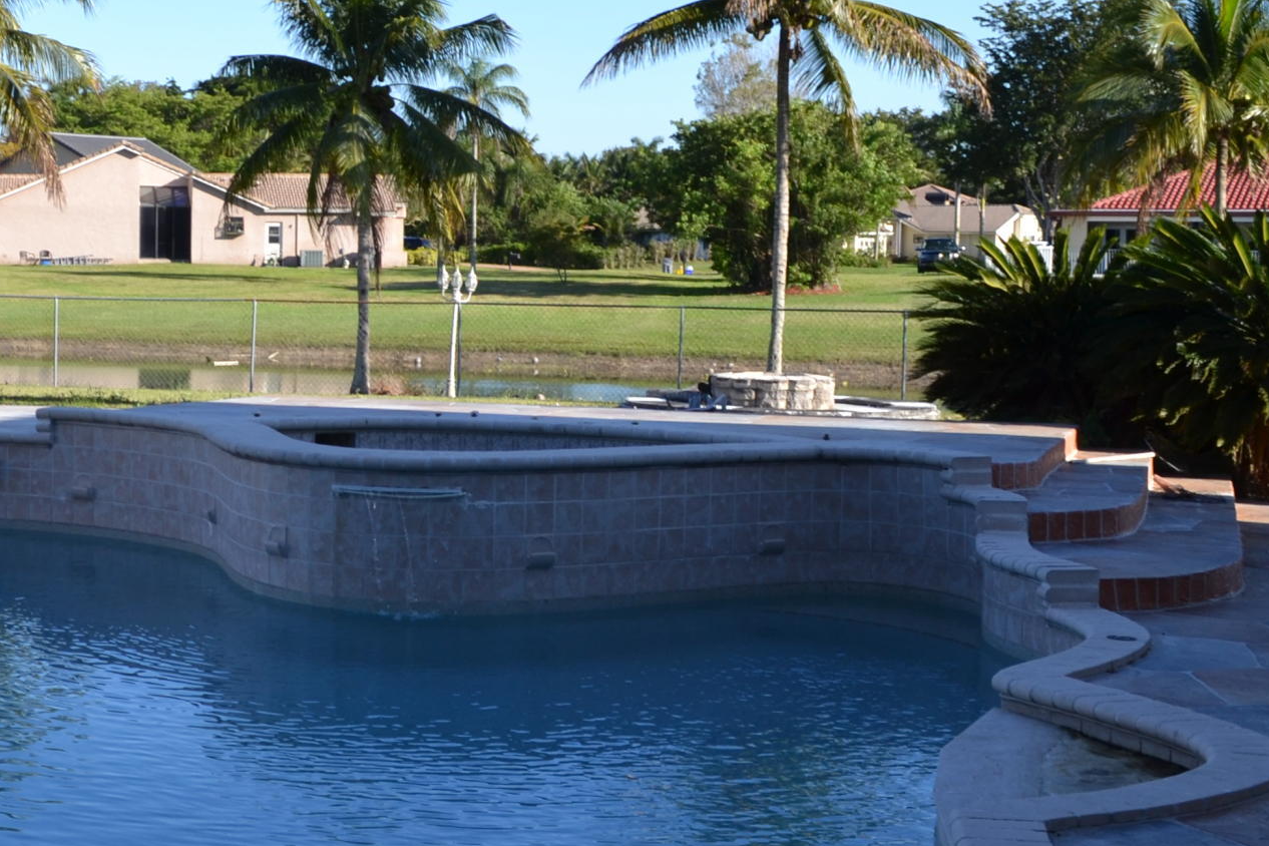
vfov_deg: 21.2
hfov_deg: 30.3
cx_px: 171
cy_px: 352
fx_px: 2256
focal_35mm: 64
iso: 100
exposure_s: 1/200
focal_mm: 18
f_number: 7.1
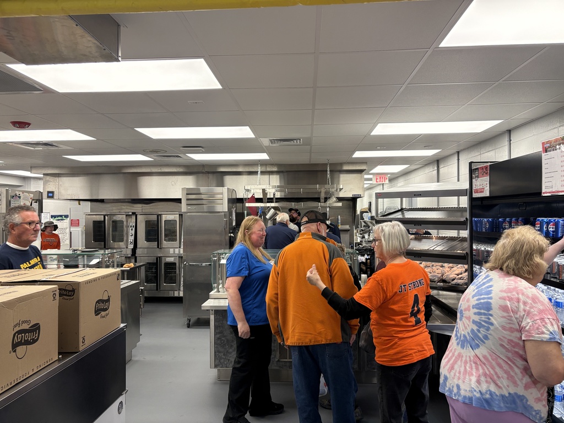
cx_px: 282
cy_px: 212
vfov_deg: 53.1
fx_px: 424
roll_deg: +0.7
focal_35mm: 26
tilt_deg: +0.7
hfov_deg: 67.3
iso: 100
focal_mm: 5.96
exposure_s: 1/120
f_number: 1.6
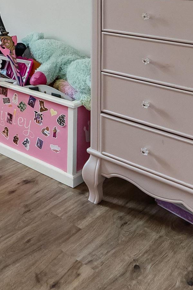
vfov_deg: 34.7
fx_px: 386
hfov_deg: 23.0
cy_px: -38
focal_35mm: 48
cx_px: -93
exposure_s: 1/30
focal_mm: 14
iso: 1600
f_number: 5
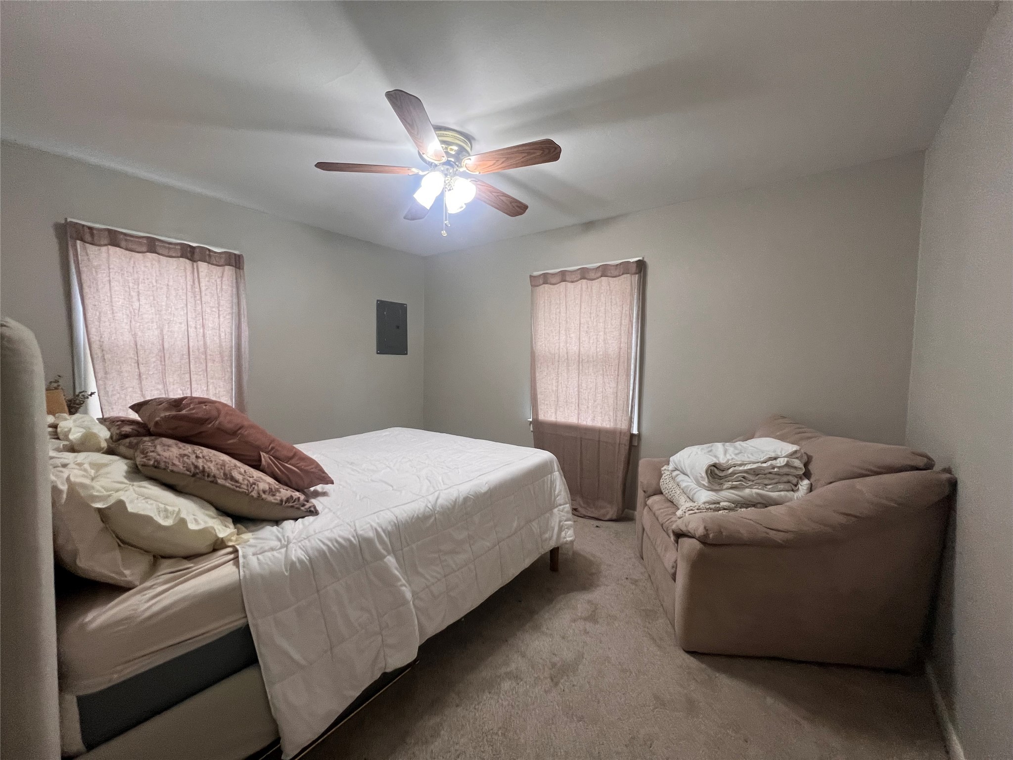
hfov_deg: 106.2
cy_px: 380
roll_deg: -0.9
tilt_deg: -2.8
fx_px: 380
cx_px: 506
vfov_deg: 89.9
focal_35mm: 13
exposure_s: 1/120
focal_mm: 1.57
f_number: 1.8
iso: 250
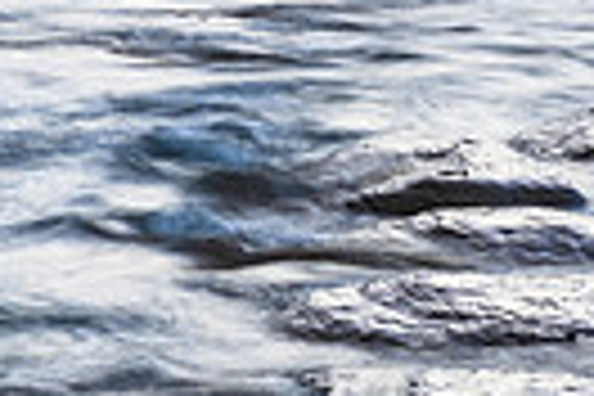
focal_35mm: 377
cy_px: -457
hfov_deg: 5.4
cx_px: 1184
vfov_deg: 3.6
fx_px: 6220
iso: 31
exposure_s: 1/1.67
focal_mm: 85
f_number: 11
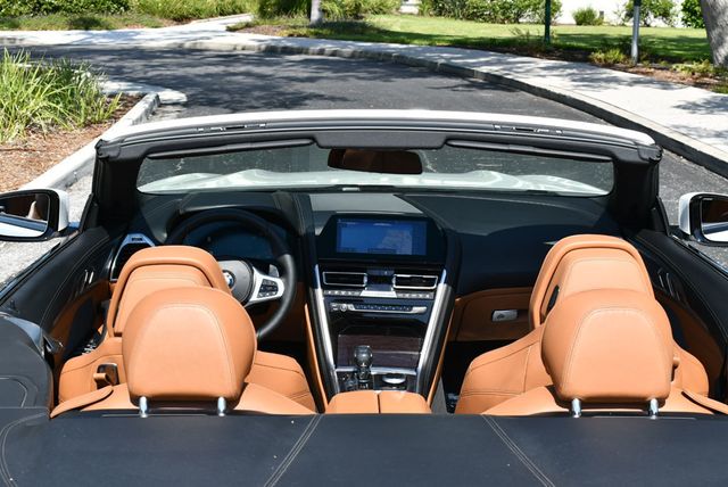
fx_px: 1214
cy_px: 244
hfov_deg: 33.4
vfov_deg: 22.7
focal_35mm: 60
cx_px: 364
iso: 125
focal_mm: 30
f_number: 8
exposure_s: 1/250
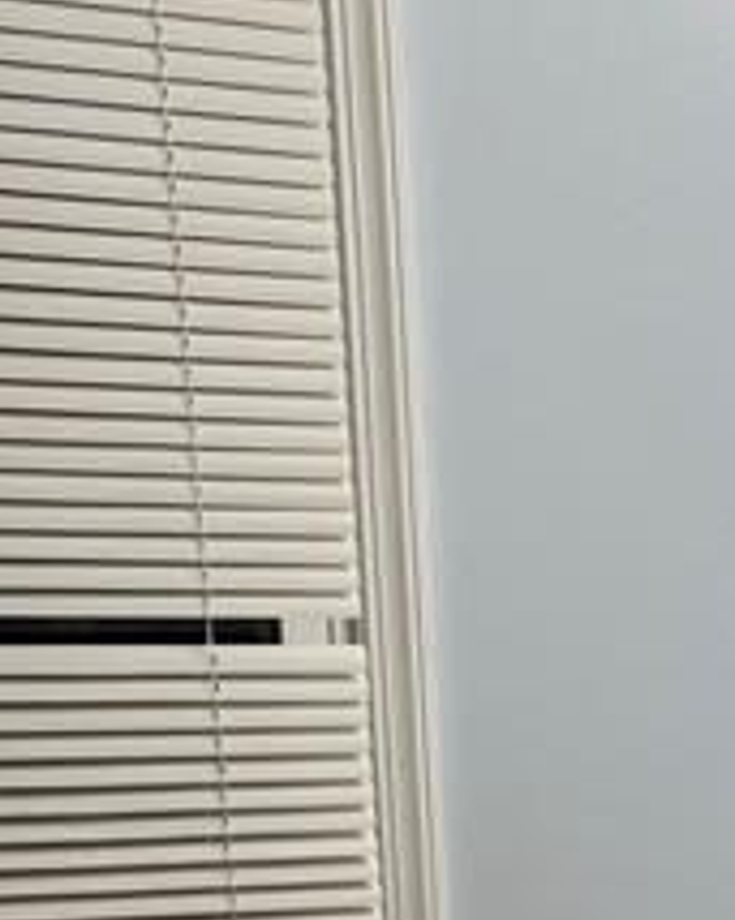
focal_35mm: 91
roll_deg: -0.1
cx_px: 924
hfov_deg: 16.1
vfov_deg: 18.8
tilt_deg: -18.6
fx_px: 2476
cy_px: 1333
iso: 50
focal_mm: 5.7
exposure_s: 1/120
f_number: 1.5
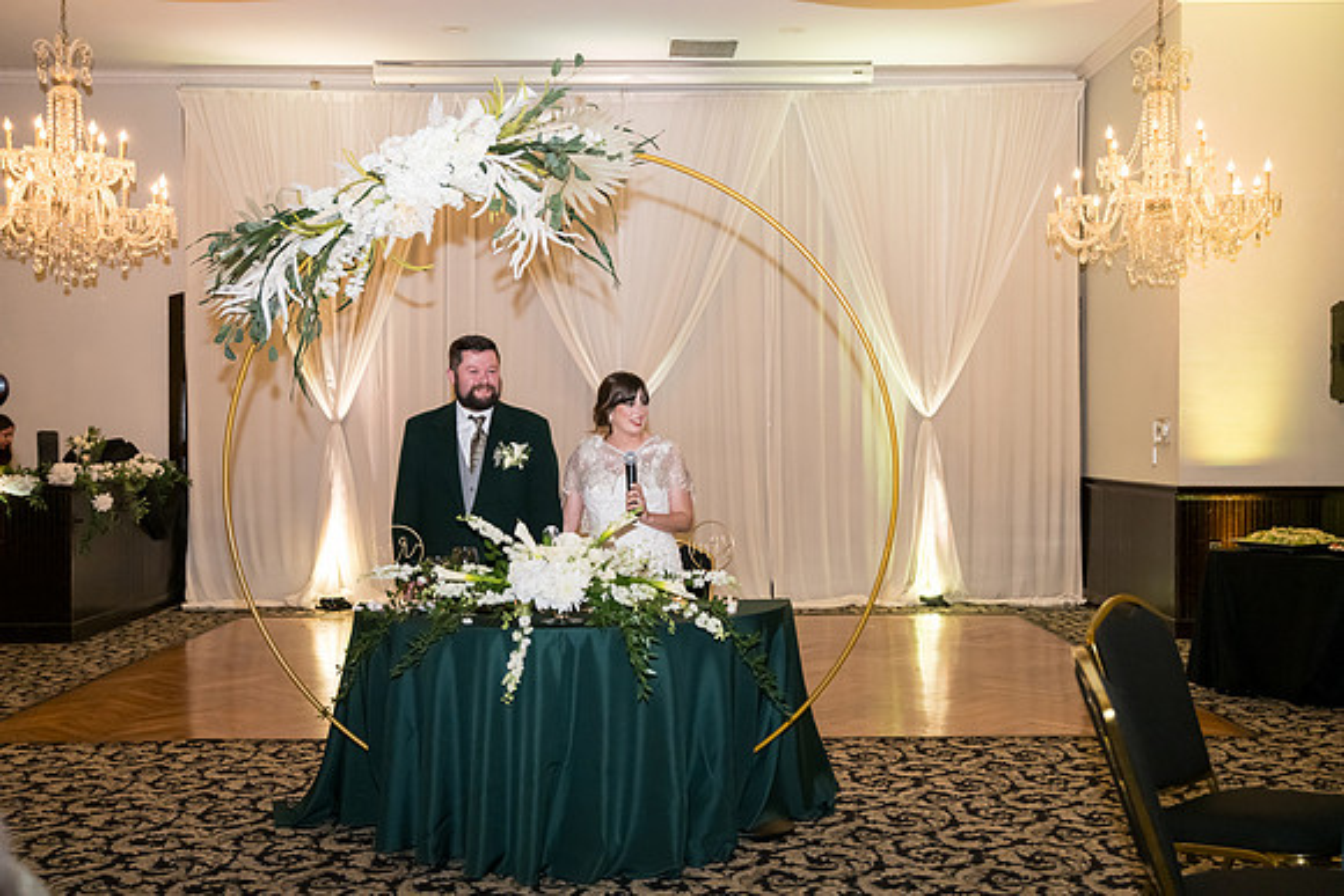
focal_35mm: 40
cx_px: 672
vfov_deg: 33.4
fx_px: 1494
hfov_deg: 48.4
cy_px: 448
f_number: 3.2
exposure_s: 1/320
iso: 3200
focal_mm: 40
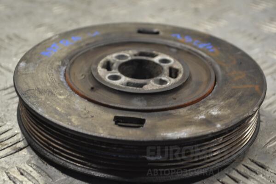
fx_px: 517
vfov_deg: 20.2
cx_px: 138
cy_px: 92
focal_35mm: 68
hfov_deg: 29.9
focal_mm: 45
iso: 250
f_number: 5.3
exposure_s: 1/30
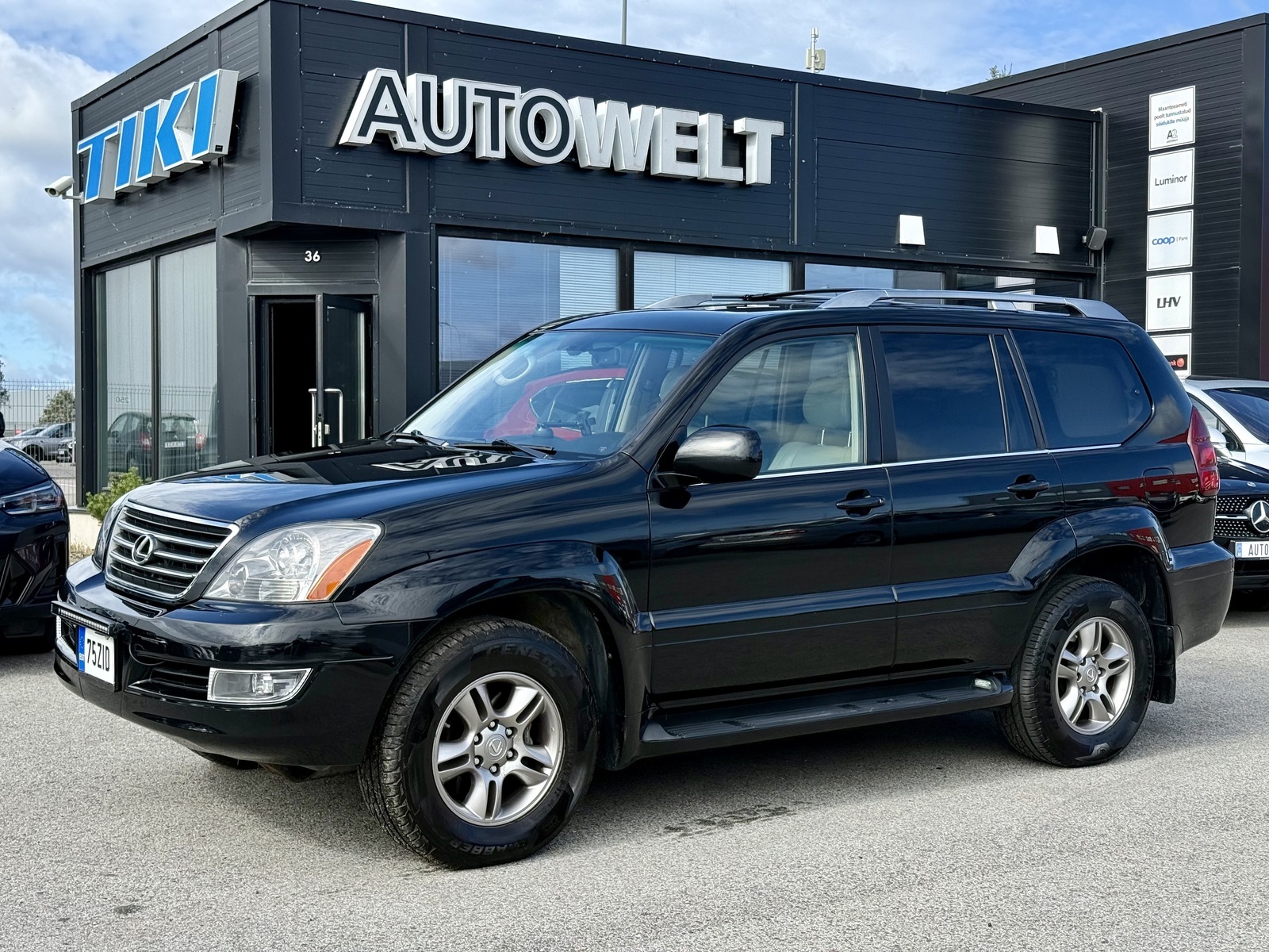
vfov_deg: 30.3
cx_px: 634
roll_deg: -0.5
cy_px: 476
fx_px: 1760
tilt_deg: -1.2
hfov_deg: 39.7
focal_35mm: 48
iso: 100
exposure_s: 1/2976
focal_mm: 6.76
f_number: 1.78
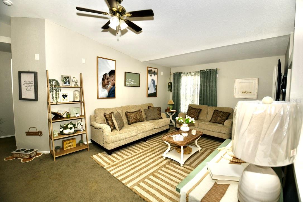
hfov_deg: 100.4
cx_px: 152
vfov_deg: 77.3
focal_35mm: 15
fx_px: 126
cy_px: 101
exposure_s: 1/200
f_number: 3.5
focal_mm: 10
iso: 100
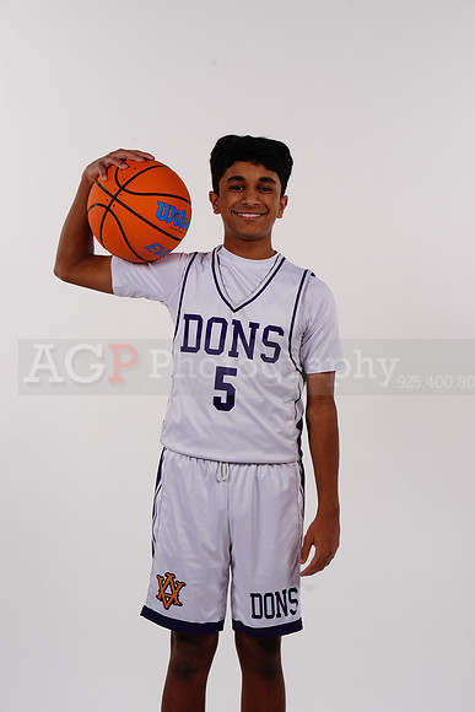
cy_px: 356
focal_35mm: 178
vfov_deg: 11.5
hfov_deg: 7.7
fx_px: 3521
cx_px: 238
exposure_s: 1/500
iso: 200
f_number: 10
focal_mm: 178
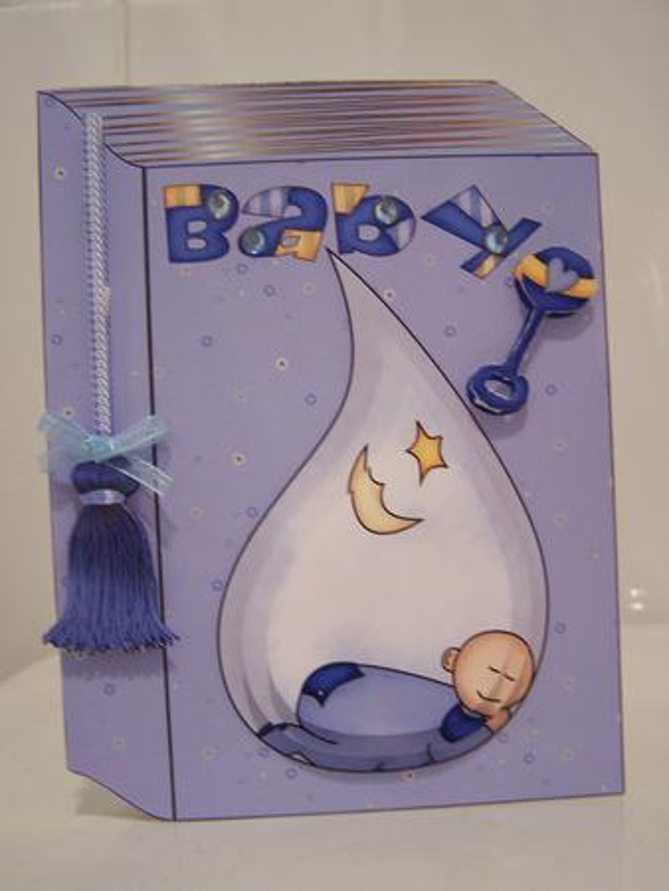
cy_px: 446
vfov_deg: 49.0
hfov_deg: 37.8
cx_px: 334
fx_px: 978
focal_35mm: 38
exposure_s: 1/15
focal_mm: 6.3
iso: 140
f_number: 2.8
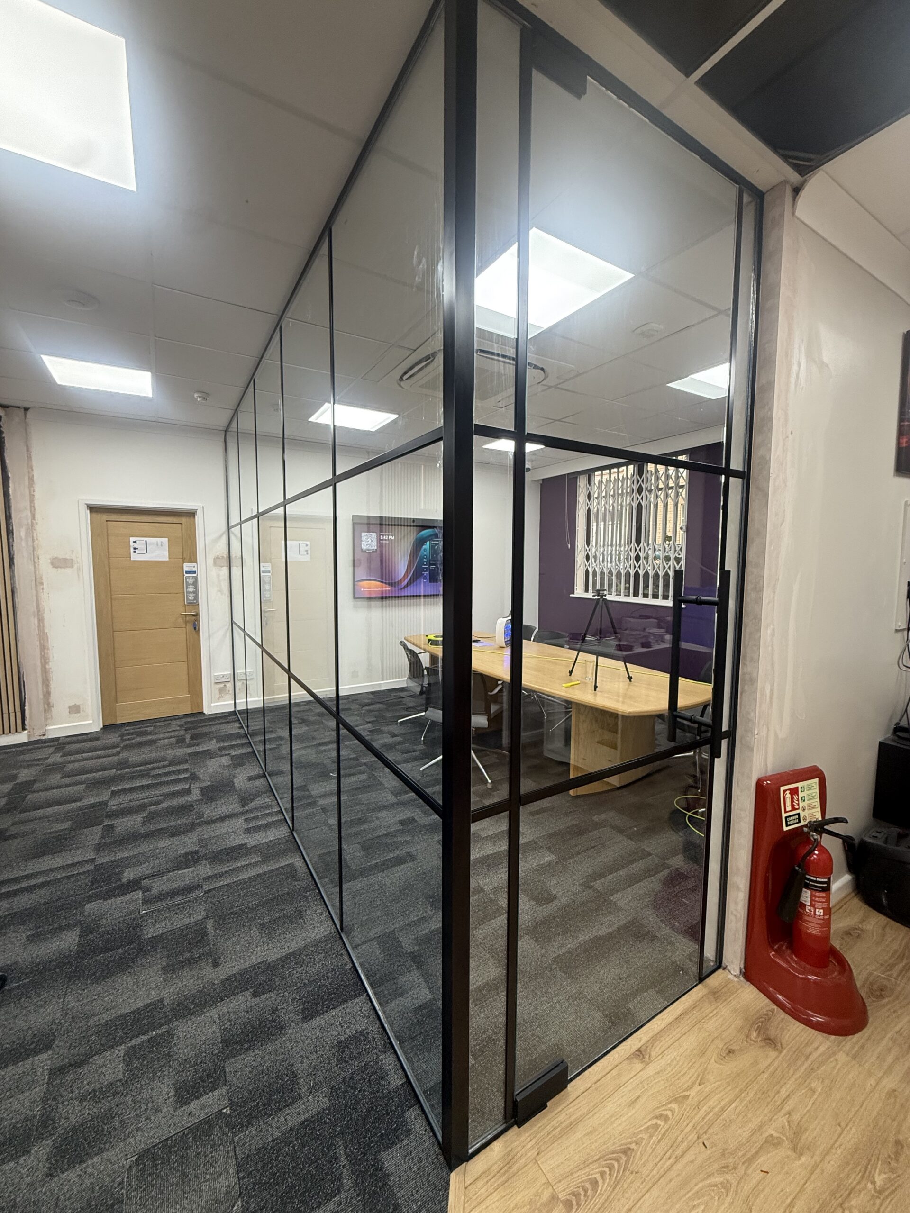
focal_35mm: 14
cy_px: 606
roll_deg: -1.8
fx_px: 491
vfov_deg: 102.1
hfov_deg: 85.7
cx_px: 455
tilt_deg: -6.0
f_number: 2.2
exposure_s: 1/100
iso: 200
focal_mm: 2.22
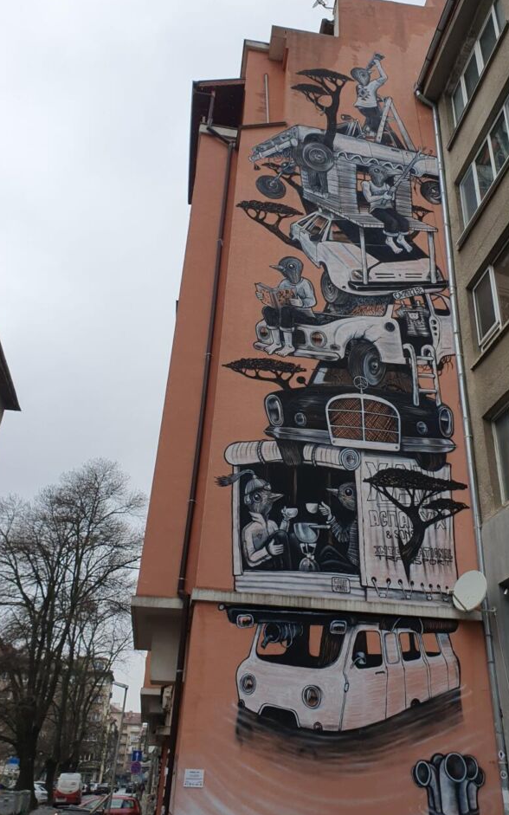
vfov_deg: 62.9
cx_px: 297
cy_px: 393
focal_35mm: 30
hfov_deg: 41.7
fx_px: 666
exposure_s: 1/576
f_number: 2.4
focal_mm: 4.32
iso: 50
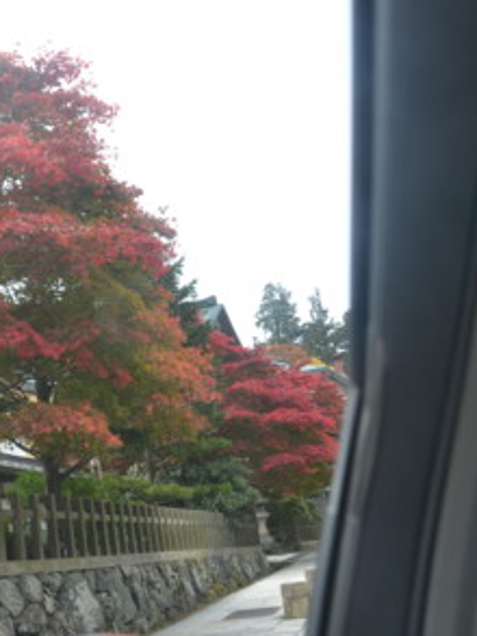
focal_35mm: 84
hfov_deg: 17.2
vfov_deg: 23.3
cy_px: 317
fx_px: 1542
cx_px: 9
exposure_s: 1/200
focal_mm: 38
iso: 200
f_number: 6.3
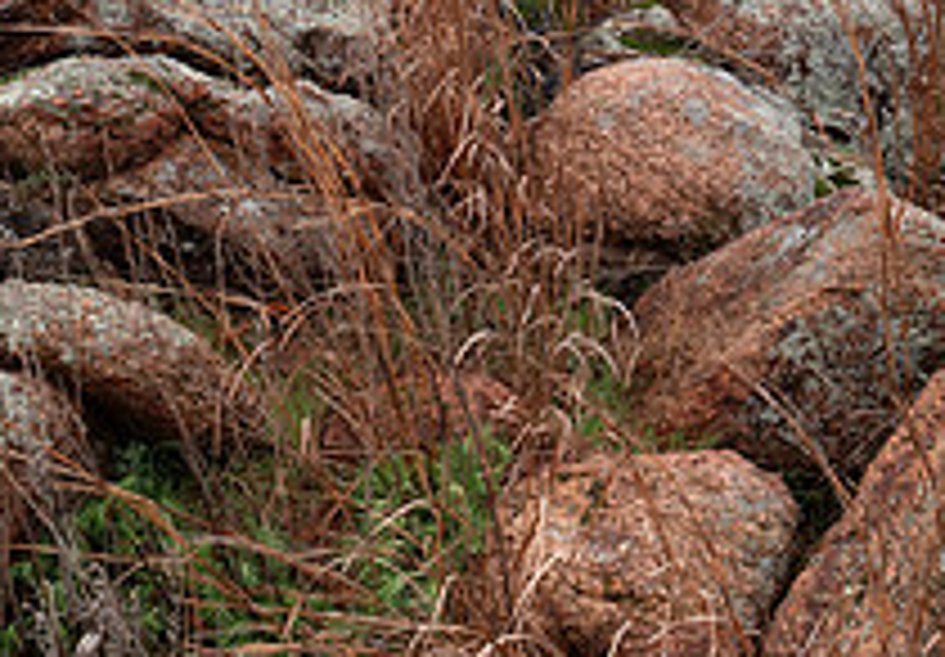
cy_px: -111
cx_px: 594
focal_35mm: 68
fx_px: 1809
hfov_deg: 29.2
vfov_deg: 19.5
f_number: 5.6
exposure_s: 1/80
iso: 200
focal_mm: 12
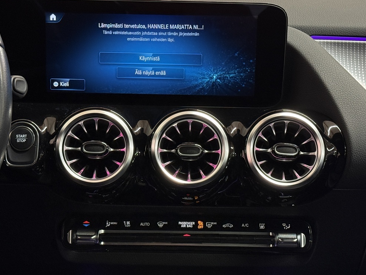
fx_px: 740
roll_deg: -0.8
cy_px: 144
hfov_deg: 27.8
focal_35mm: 70
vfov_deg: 21.0
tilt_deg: -15.0
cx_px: 166
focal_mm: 6.76
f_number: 1.78
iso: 250
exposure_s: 1/59
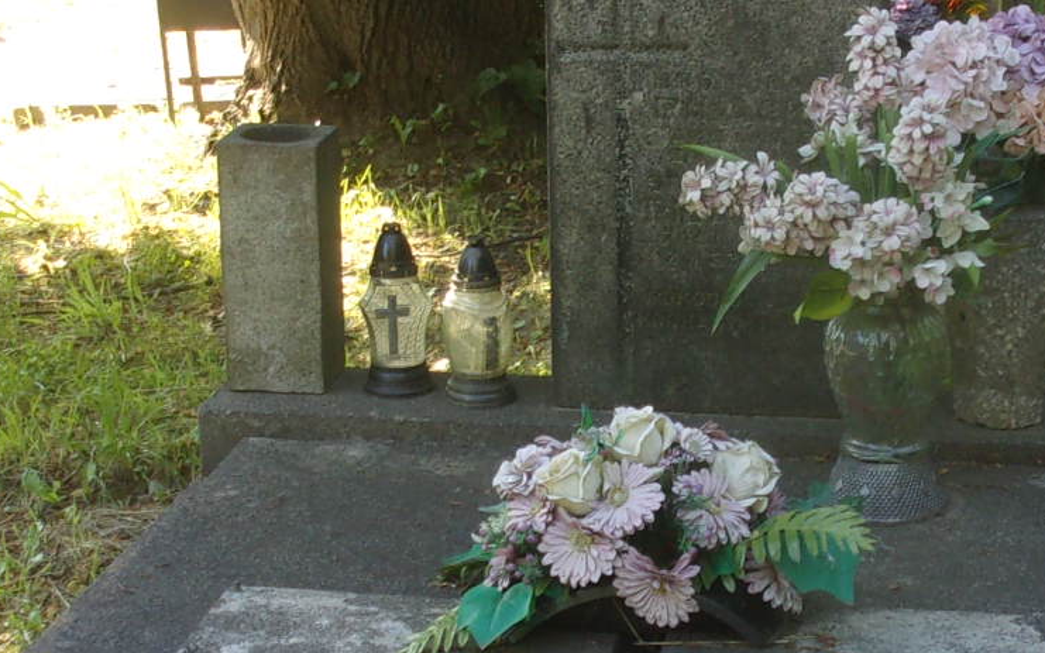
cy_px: 496
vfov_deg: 15.8
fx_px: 2335
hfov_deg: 25.1
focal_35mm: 82
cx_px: 683
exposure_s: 1/45
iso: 80
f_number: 3.9
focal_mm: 5.1
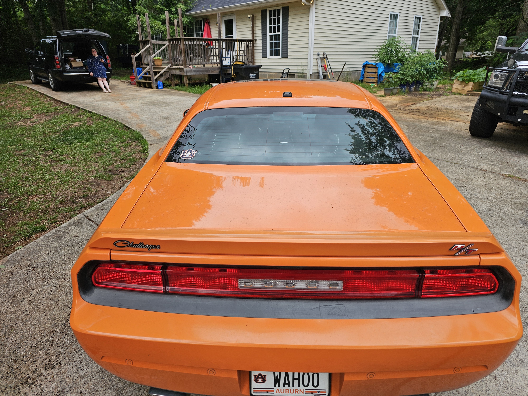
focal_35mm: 23
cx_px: 264
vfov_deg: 58.9
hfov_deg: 73.9
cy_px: 198
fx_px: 351
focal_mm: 6.3
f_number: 1.7
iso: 10
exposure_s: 1/393
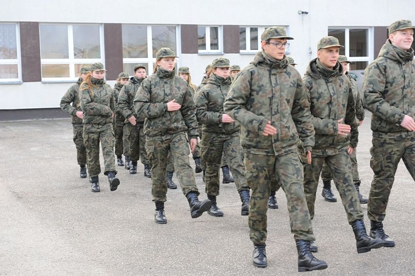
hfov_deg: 30.5
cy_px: 138
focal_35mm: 66
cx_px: 208
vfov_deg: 20.6
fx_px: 760
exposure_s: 1/200
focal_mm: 66
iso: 640
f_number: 7.1
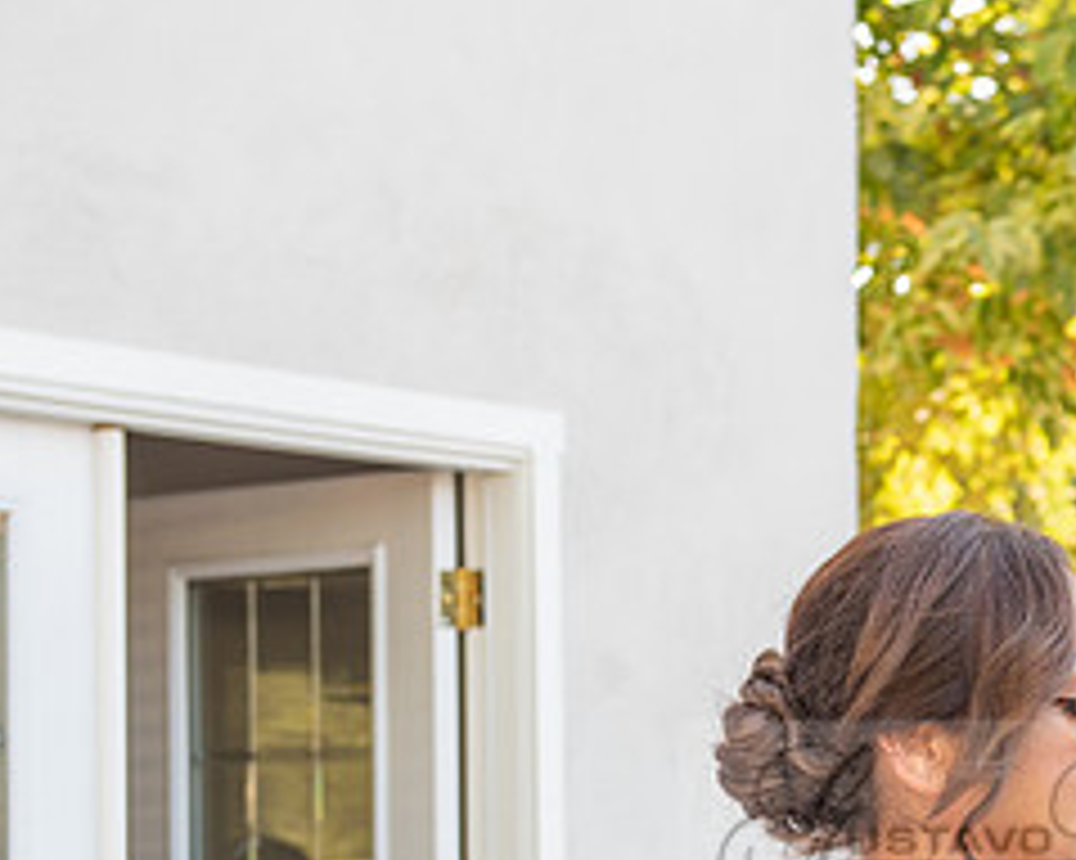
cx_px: 1071
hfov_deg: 16.5
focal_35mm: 114
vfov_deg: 13.4
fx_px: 3629
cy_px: 826
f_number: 5
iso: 400
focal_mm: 50
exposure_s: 1/200
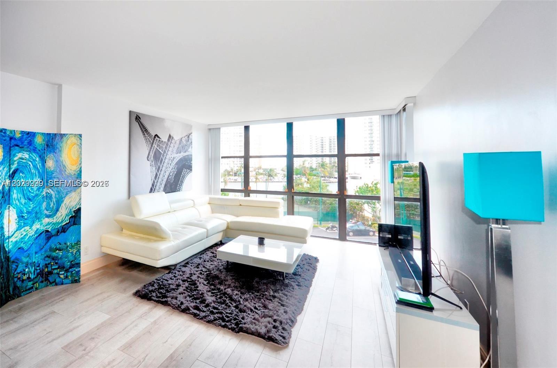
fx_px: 231
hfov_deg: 100.5
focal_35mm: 15
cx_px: 278
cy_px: 184
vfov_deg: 77.0
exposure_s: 1/250
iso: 320
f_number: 5
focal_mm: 10
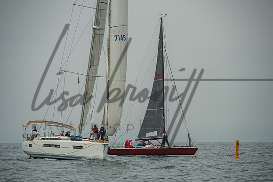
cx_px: 137
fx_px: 1764
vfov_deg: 5.9
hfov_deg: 8.9
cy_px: 97
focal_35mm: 233
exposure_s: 1/3200
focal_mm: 200
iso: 400
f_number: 6.3
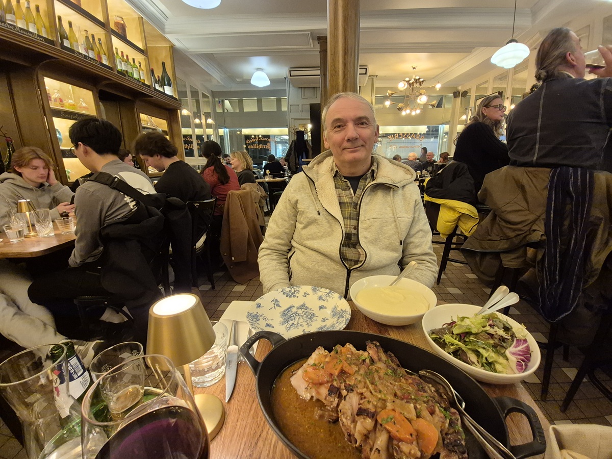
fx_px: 230
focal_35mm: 13
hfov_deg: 106.2
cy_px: 230
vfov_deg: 89.9
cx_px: 306
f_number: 2.2
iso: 500
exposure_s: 1/50
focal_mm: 1.74
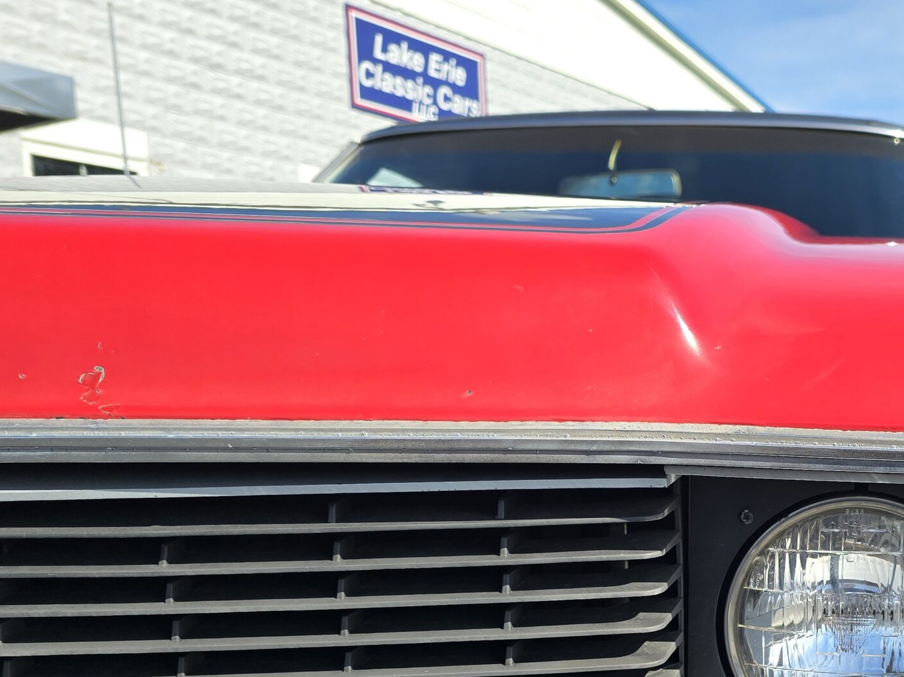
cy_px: 613
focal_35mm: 42
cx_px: 767
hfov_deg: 42.1
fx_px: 1097
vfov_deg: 32.6
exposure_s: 1/512
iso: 12
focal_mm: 6.3
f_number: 1.7
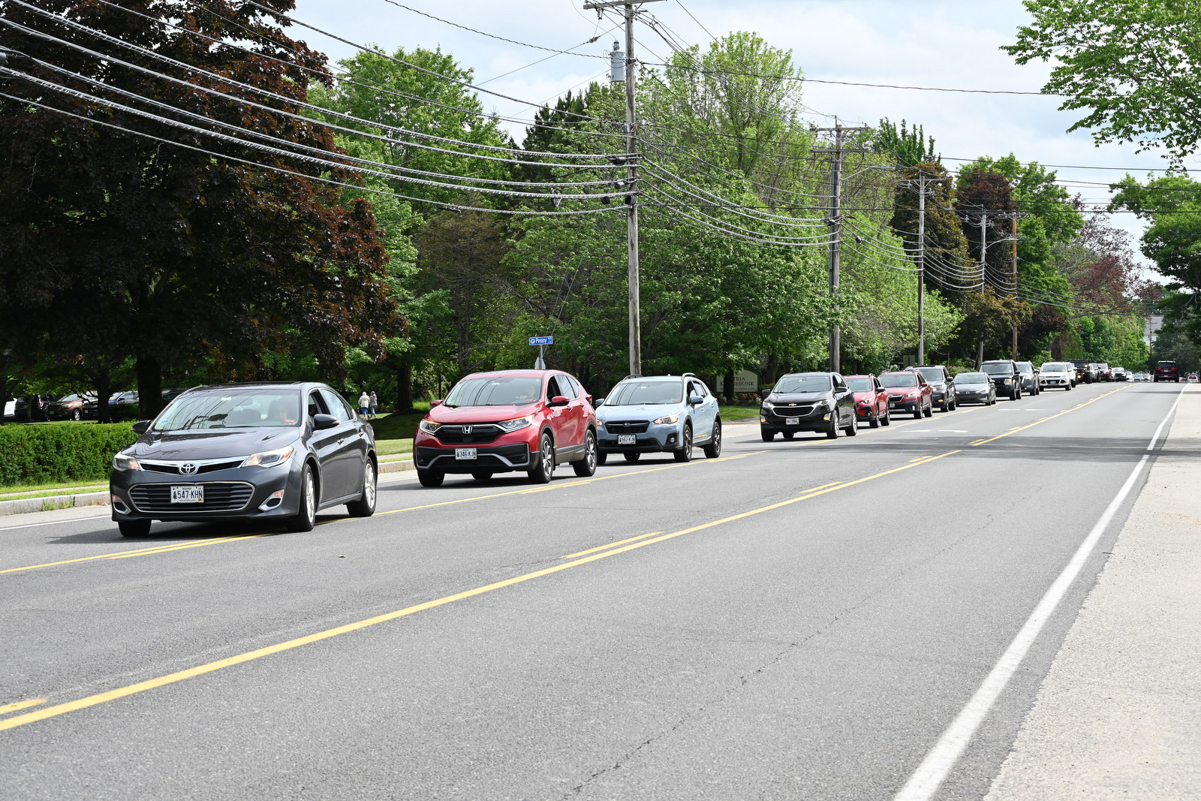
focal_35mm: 64
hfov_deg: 31.4
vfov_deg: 21.2
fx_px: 2135
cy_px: 400
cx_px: 600
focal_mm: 64
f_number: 8
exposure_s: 1/160
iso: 100
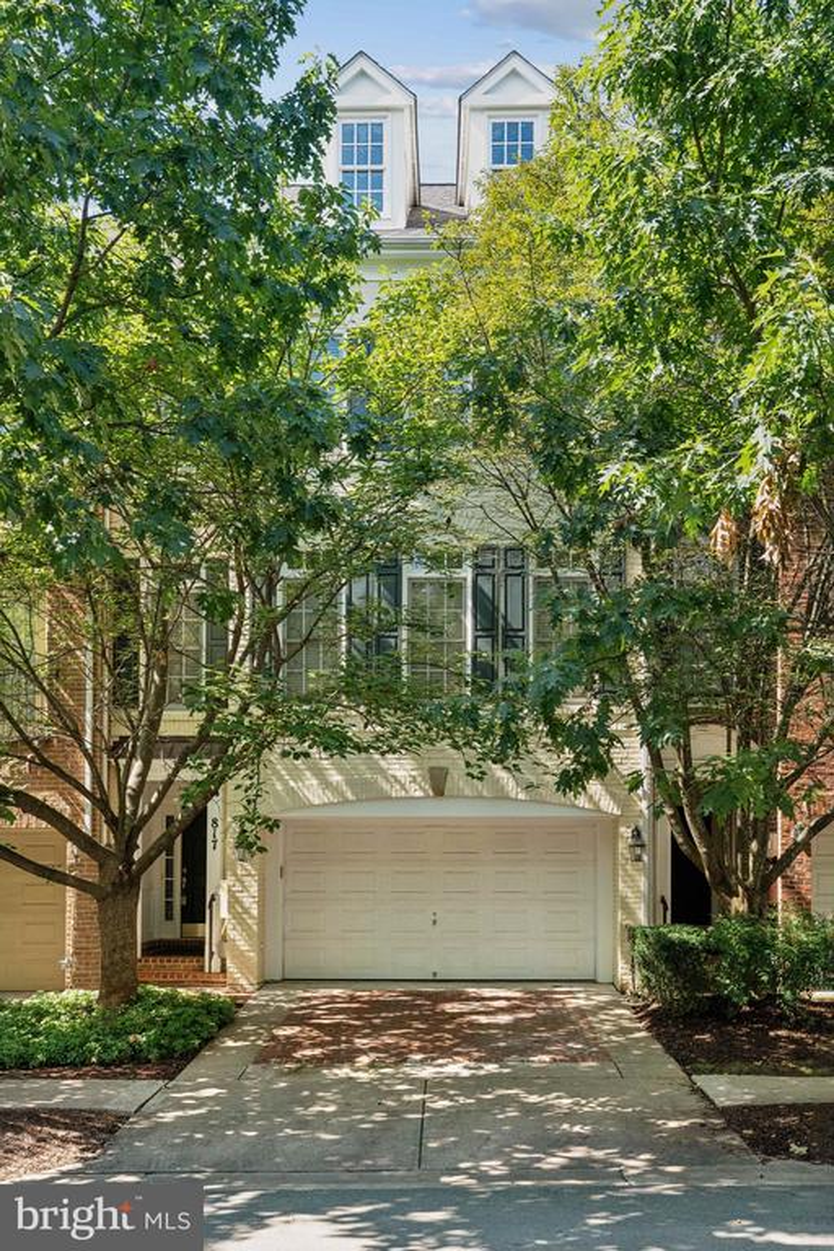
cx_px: 417
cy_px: 626
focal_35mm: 34
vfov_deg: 55.8
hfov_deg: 38.9
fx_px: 1181
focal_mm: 34
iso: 2500
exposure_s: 1/800
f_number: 8
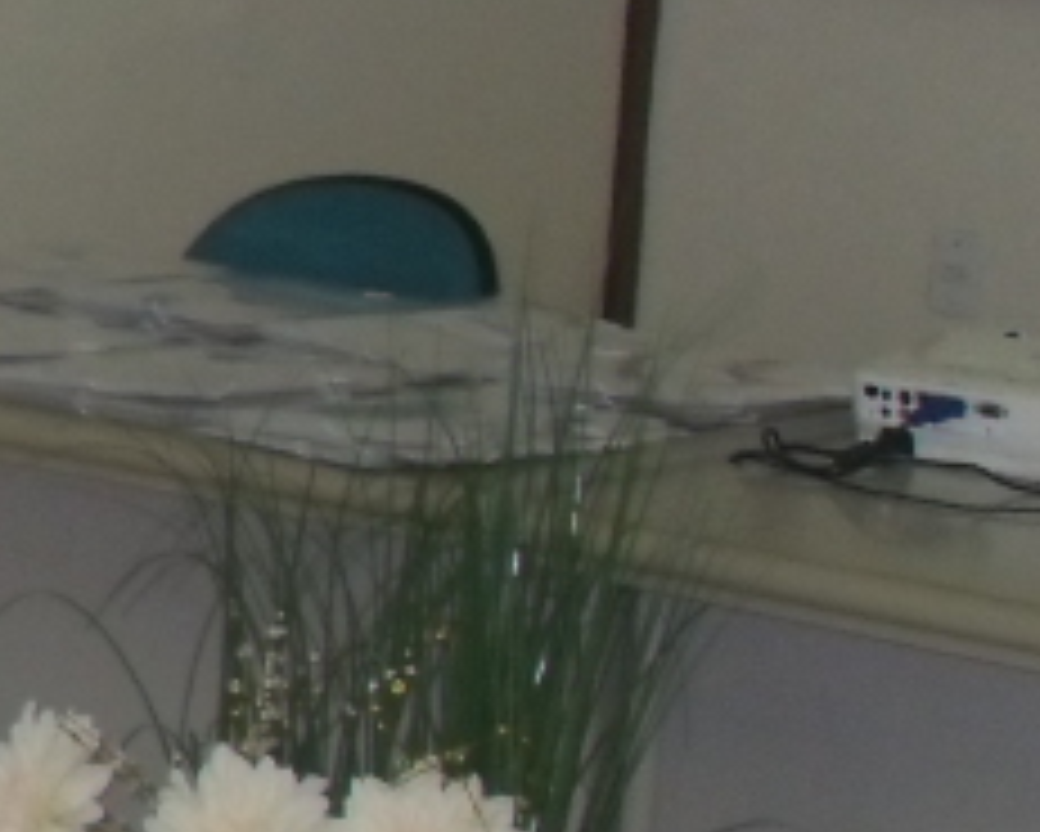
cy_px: 688
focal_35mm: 173
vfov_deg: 8.9
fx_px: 5327
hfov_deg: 10.2
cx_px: -1085
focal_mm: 7.1
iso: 160
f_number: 3.1
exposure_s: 1/45
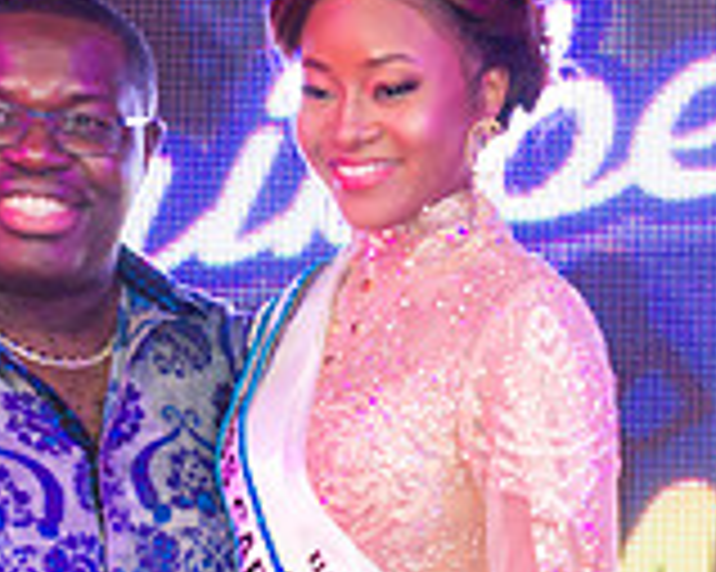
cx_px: 342
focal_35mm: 149
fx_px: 3155
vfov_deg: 10.3
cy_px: 482
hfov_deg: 12.9
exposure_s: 1/160
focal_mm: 56
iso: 4000
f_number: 5
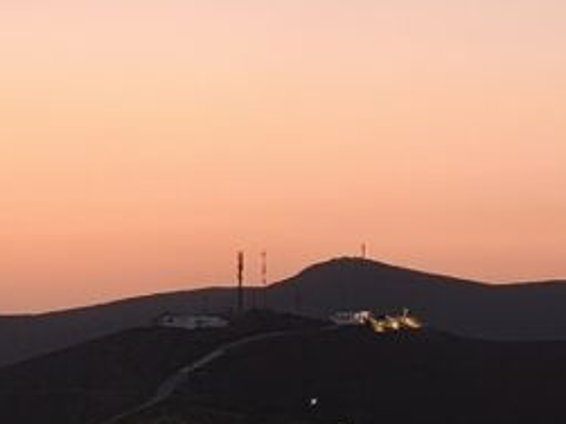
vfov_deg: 10.3
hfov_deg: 13.7
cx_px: 122
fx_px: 2337
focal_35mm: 143
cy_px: 379
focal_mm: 6.18
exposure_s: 1/25
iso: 1600
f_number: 1.65
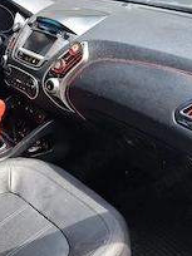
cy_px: 79
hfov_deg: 30.9
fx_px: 333
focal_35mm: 45
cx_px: 23
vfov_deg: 41.4
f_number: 1.8
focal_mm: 5.54
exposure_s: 1/208
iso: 50
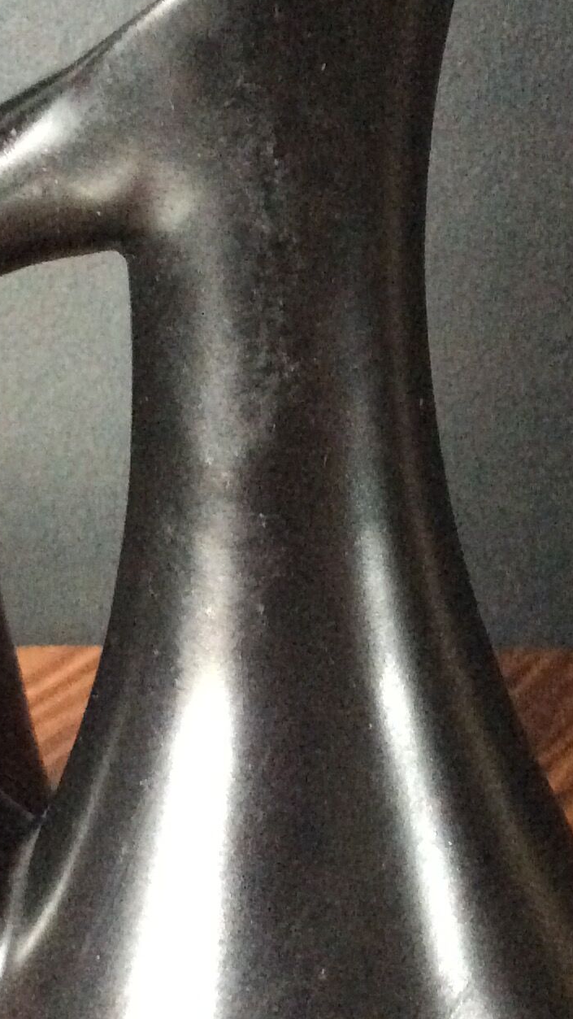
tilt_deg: -23.8
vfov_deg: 29.3
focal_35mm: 72
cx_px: 282
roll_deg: +2.2
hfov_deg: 16.8
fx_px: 1944
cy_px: 551
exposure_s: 1/17
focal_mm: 3.3
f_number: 2.4
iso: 640
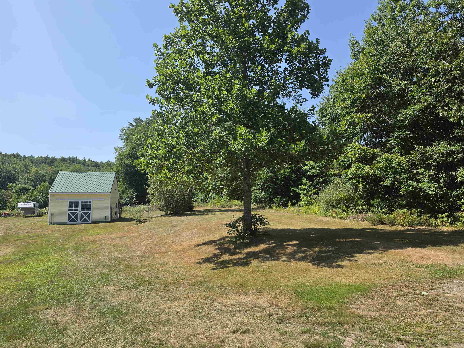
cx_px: 232
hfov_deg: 73.9
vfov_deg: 58.9
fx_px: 308
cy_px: 174
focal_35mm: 23
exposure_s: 1/4538
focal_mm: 6.5
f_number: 1.4
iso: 64
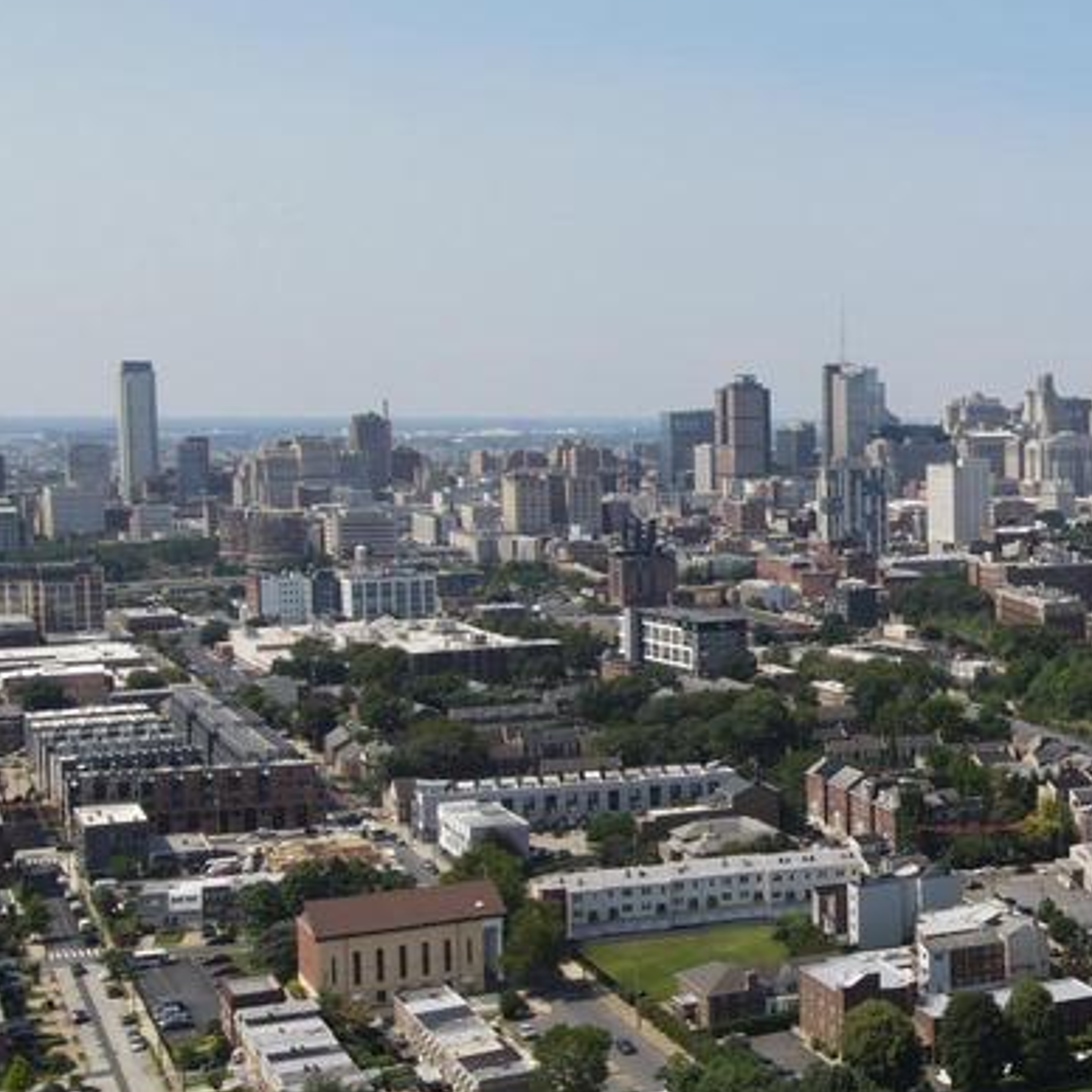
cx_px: 1385
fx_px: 1999
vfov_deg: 30.6
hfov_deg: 26.4
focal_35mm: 56
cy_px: 540
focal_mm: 4.5
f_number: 2.8
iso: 100
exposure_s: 1/800
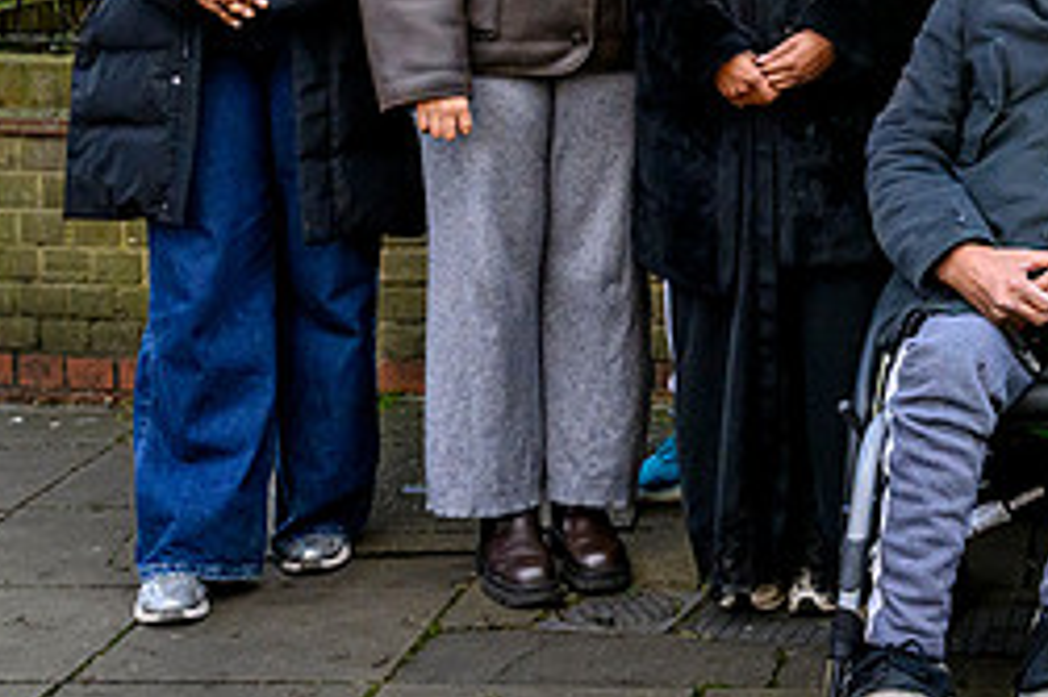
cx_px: 1124
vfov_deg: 15.9
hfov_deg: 22.7
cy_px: 67
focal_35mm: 85
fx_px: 2473
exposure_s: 1/800
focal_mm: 35
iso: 3200
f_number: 10
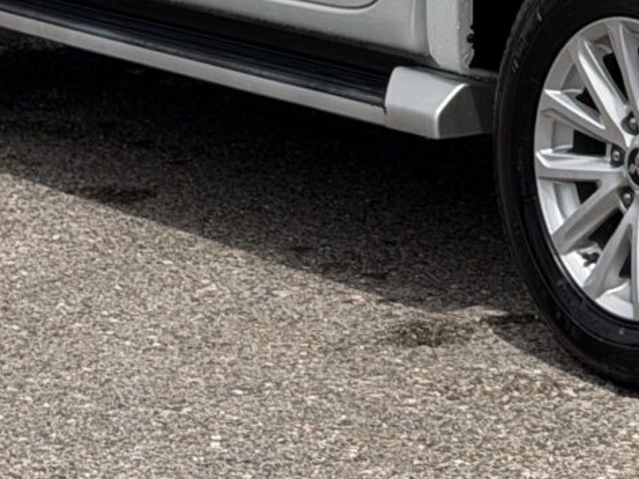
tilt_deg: -1.0
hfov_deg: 10.0
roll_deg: -1.2
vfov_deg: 7.5
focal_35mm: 195
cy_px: -177
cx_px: 747
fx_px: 3597
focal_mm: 6.76
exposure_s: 1/13333
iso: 64
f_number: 1.78
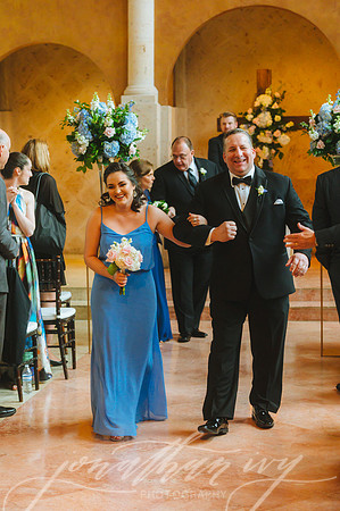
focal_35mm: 80
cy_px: 256
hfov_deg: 17.0
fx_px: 1136
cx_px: 170
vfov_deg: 25.4
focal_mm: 80
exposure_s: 1/160
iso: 4000
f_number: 2.8
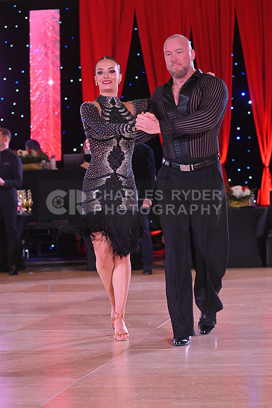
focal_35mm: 95
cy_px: 204
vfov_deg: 21.5
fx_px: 1076
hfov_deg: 14.4
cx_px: 136
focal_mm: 95
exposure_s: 1/320
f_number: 5
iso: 3200
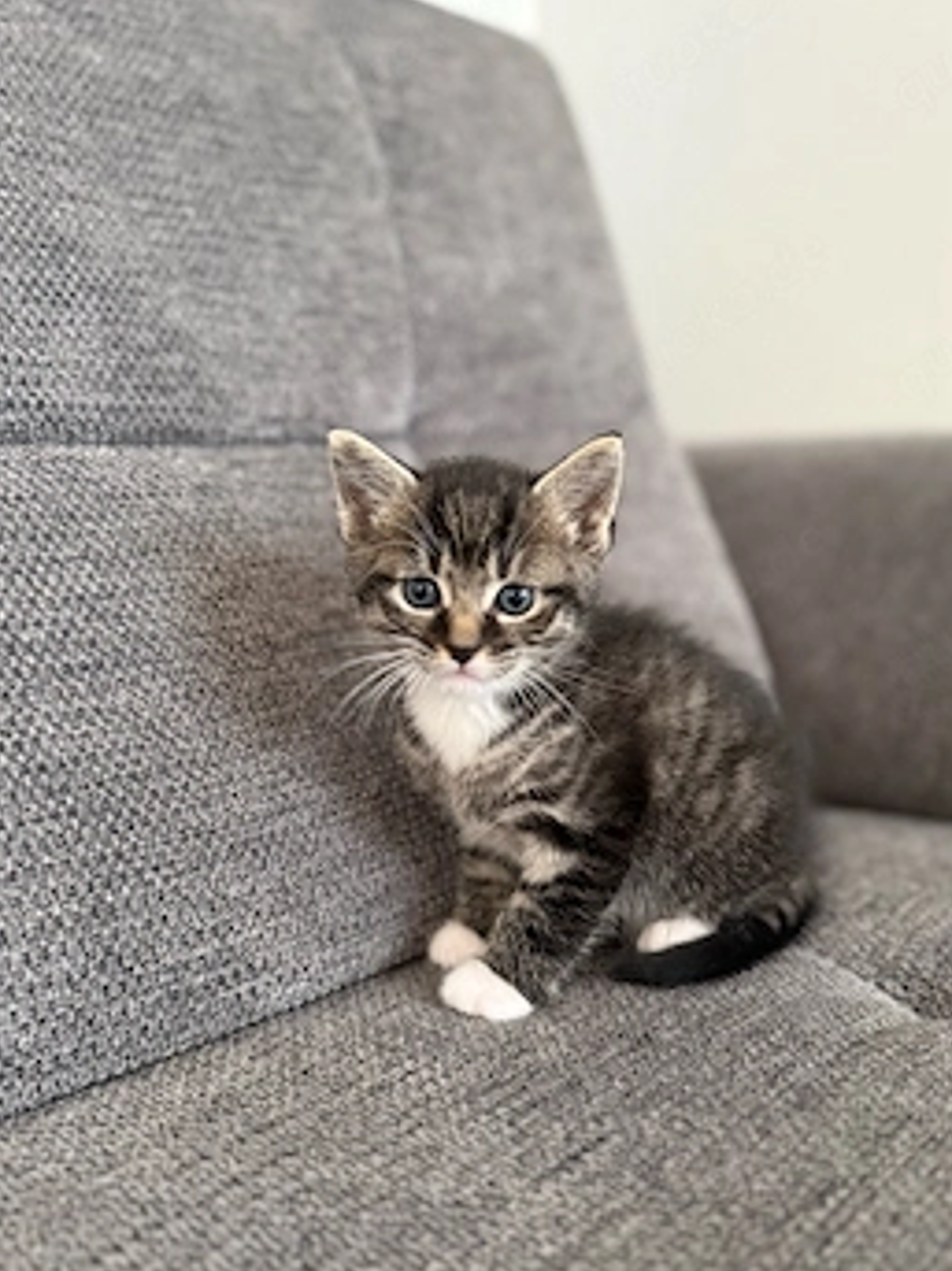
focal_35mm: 28
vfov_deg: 63.5
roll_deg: +0.9
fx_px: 1027
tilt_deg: -9.9
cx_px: 515
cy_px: 645
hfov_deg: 49.7
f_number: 1.78
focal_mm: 6.76
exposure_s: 1/60
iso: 800
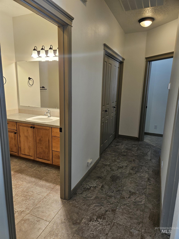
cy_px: 120
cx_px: 90
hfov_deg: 58.9
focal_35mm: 23
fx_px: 159
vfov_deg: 73.9
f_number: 1.8
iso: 125
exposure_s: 1/120
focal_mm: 5.4
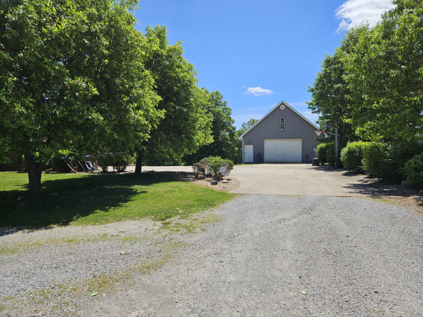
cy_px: 158
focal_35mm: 23
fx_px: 281
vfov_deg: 58.9
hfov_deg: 73.9
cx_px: 212
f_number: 1.8
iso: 25
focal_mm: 5.4
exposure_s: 1/2234
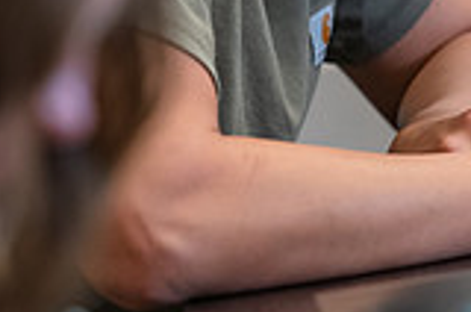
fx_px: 8304
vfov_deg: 2.2
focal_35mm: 636
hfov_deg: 3.2
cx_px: 241
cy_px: 10
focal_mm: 175
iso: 1000
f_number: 2.8
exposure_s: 1/200
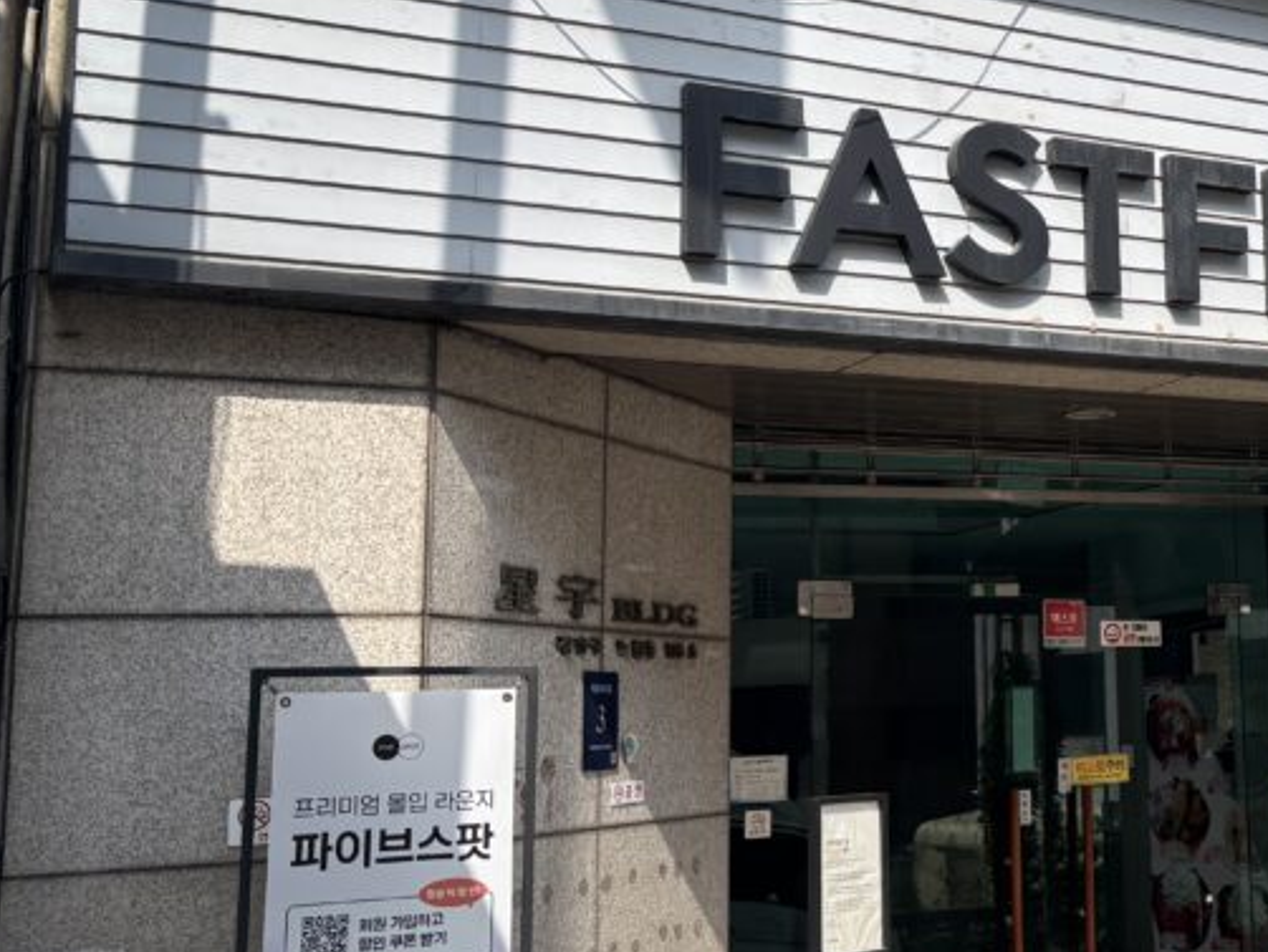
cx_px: 1139
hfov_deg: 34.2
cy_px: 376
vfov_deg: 27.5
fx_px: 1942
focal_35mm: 53
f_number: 1.6
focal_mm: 5.96
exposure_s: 1/2451
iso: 50
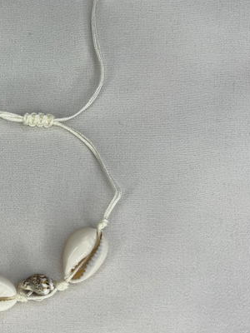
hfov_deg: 26.6
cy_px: 132
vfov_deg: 36.7
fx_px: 501
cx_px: 3
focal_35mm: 52
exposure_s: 1/100
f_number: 1.5
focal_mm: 5.7
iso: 50
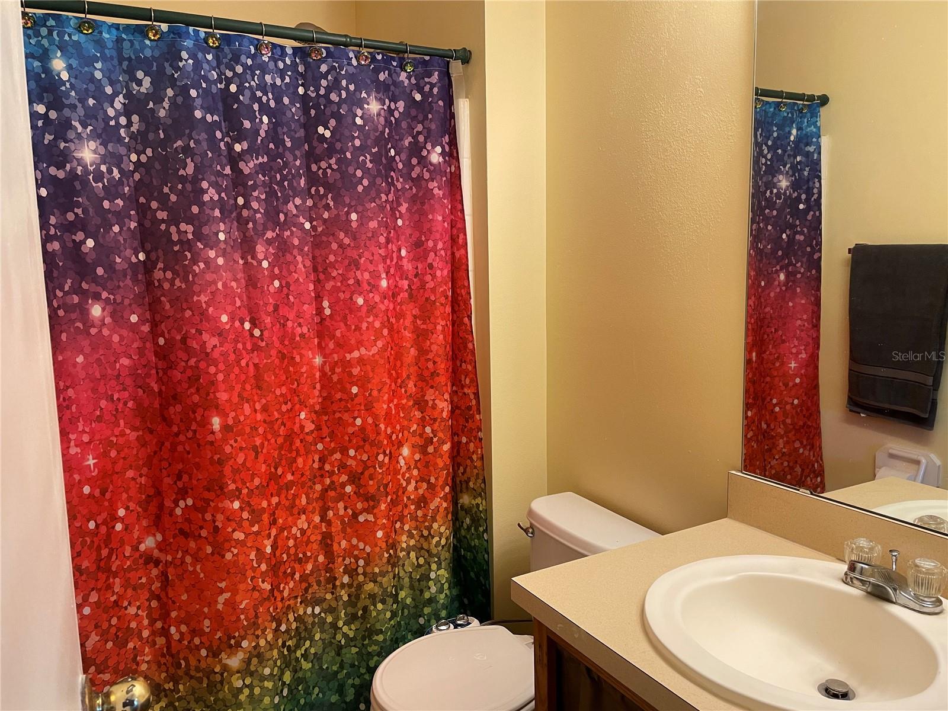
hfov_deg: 67.3
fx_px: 712
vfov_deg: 53.1
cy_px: 356
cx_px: 474
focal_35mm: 26
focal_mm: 4.2
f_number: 1.6
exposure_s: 1/60
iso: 100
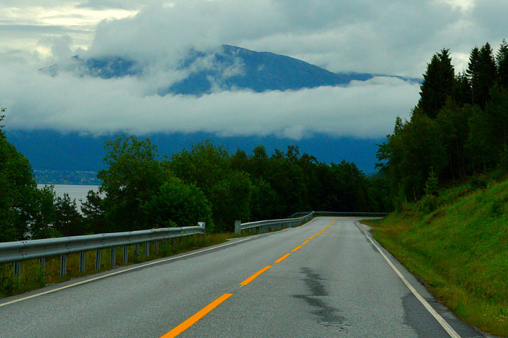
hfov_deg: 19.4
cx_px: 174
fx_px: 1480
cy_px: -3
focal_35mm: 105
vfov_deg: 12.8
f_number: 5.6
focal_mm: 32
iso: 400
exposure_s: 1/1600
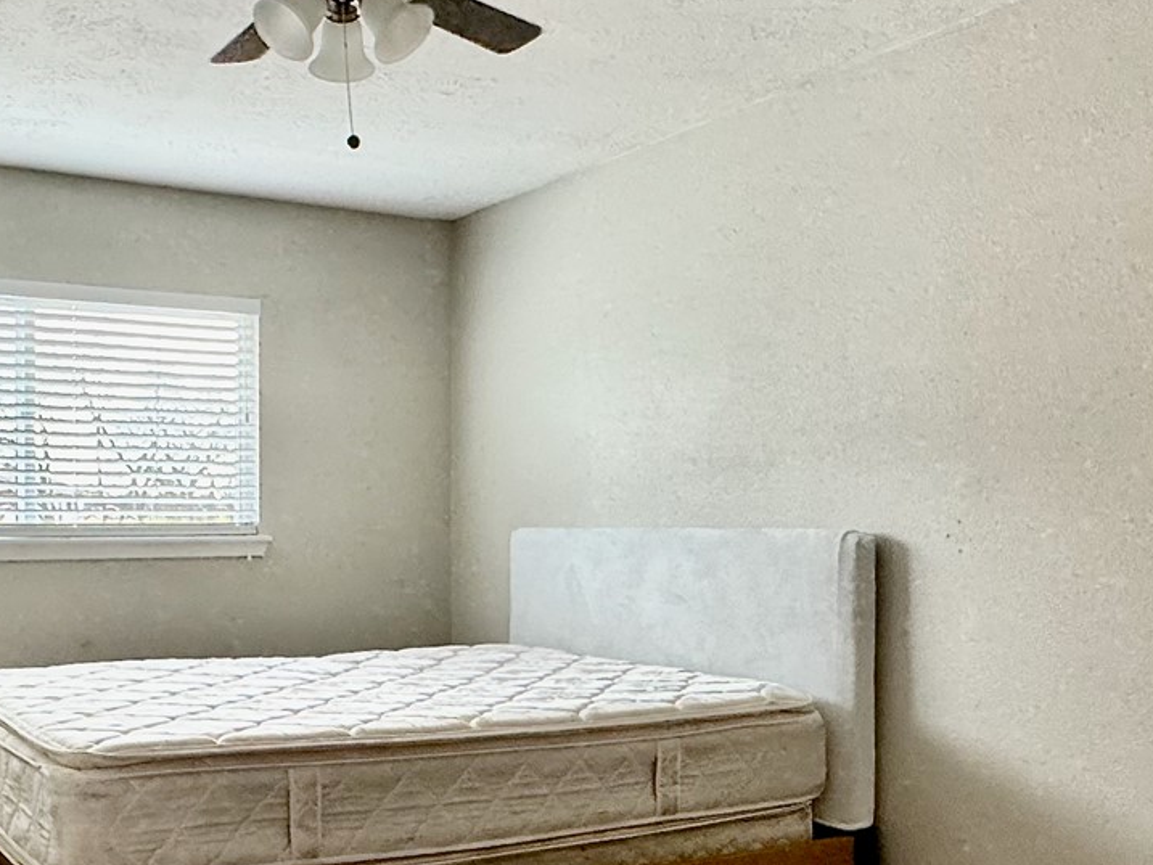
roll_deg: +0.0
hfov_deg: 45.9
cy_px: 518
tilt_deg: -0.8
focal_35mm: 40
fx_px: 1333
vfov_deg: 35.8
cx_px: 367
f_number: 2.2
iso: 200
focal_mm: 2.22
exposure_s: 1/99
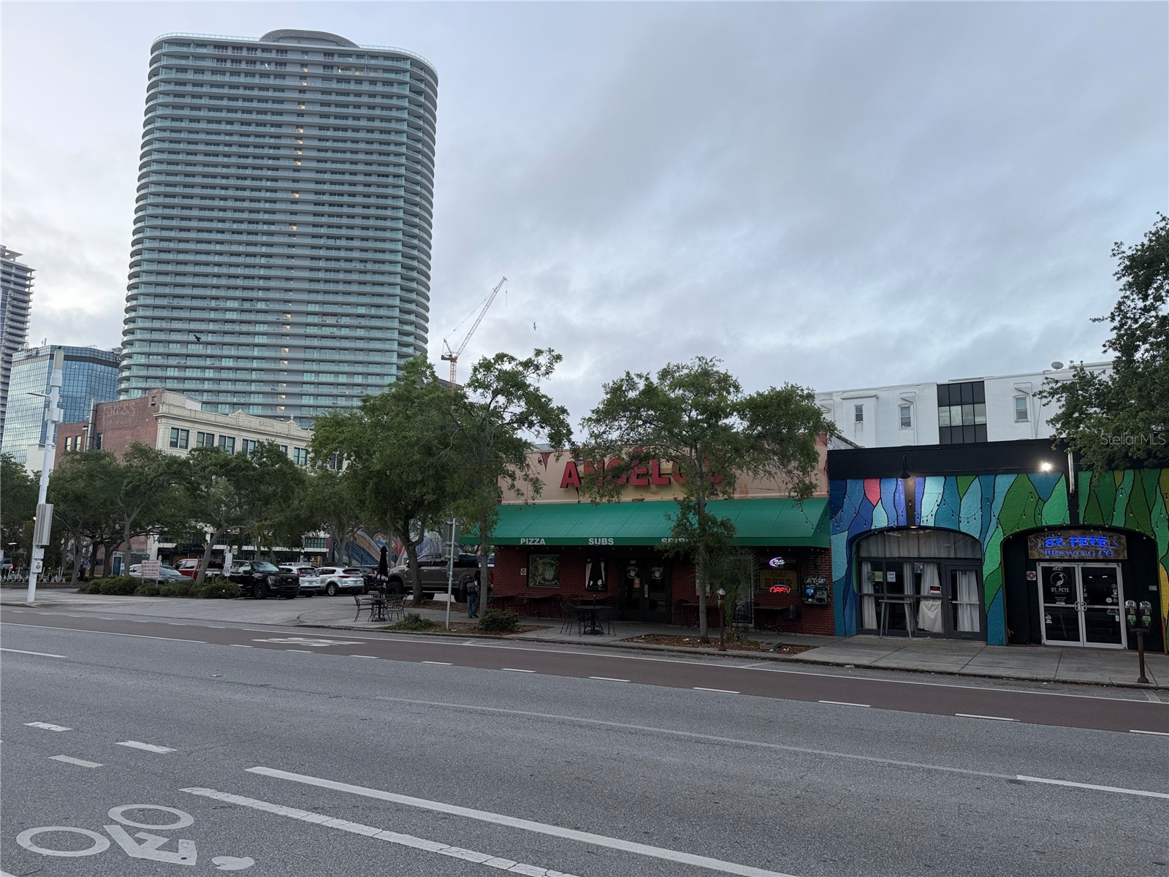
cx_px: 584
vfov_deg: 56.8
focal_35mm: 24
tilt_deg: +8.2
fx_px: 810
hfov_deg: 71.6
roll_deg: -0.6
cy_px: 438
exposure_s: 1/177
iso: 64
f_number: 1.78
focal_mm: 6.76
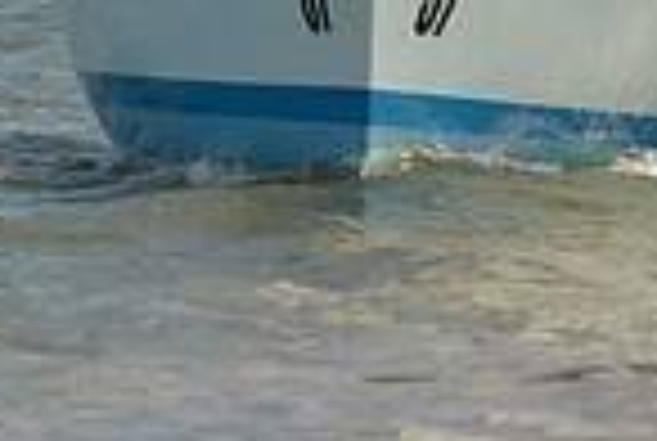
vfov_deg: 2.3
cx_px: 338
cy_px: -317
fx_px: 10881
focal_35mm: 595
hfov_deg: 3.5
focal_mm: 150
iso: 200
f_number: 4.5
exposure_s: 1/1250
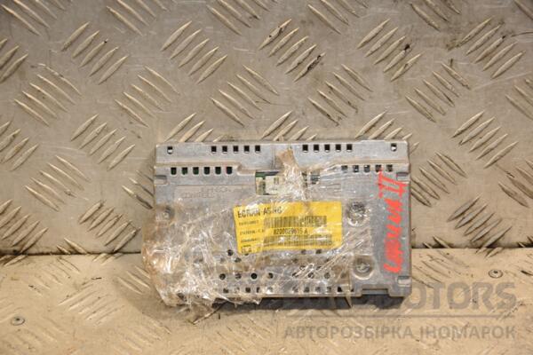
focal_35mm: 105
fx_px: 1554
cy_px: 178
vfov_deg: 13.0
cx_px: 266
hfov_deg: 19.5
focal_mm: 70
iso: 800
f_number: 5.6
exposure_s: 1/200
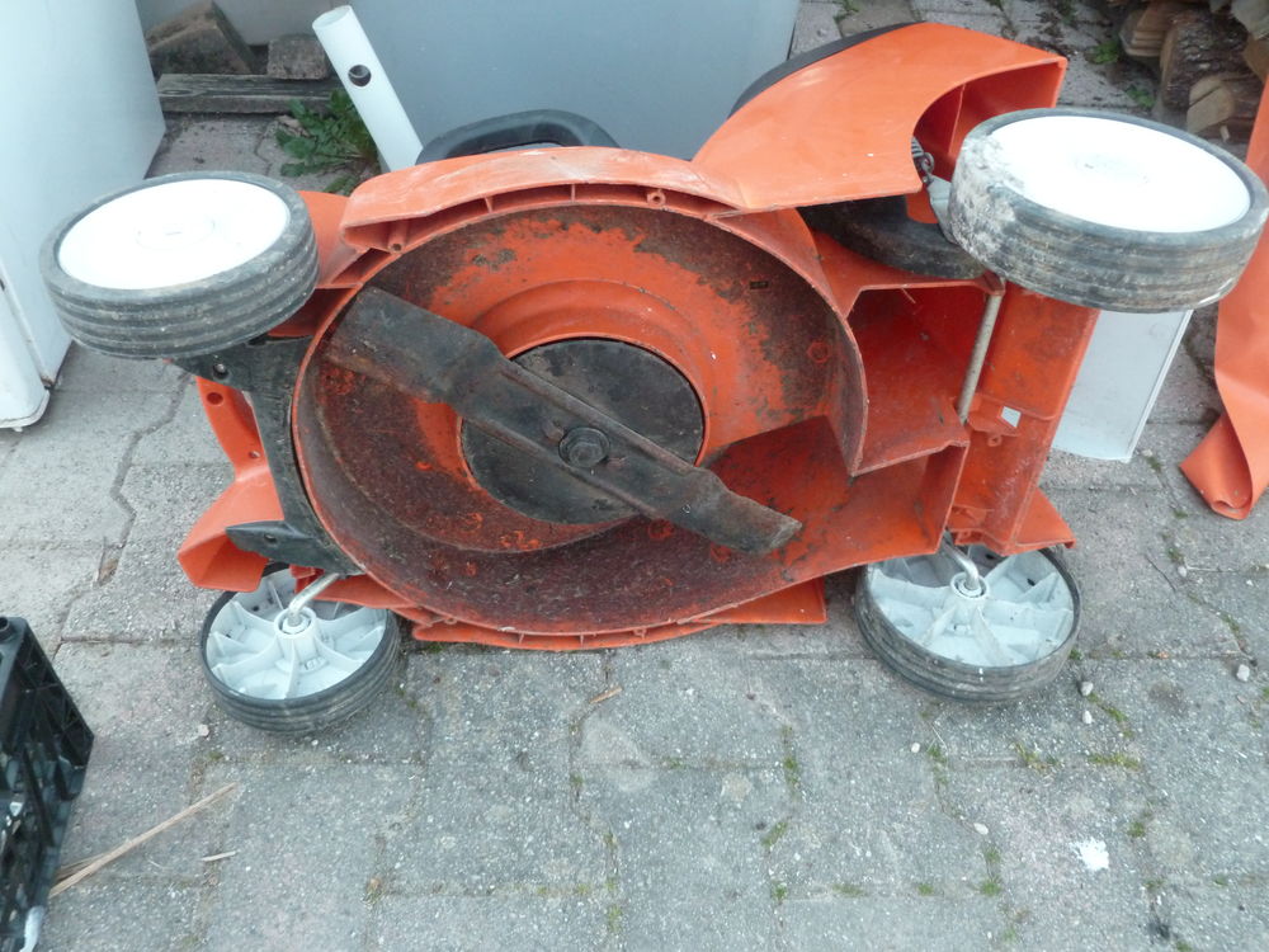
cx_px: 634
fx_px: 1026
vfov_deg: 49.7
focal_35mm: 28
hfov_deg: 63.4
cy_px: 476
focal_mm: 5
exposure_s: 1/100
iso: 400
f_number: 3.3
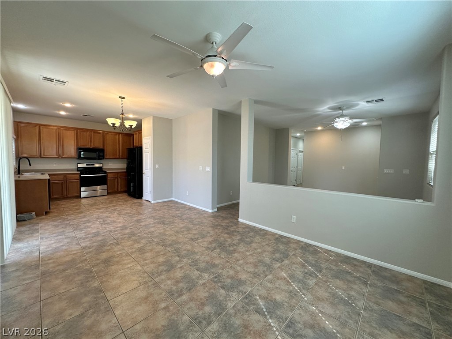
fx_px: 183
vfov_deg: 85.7
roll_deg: -0.5
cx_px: 226
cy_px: 170
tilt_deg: -2.9
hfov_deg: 102.1
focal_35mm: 14
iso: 200
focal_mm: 2.22
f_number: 2.2
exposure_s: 1/120
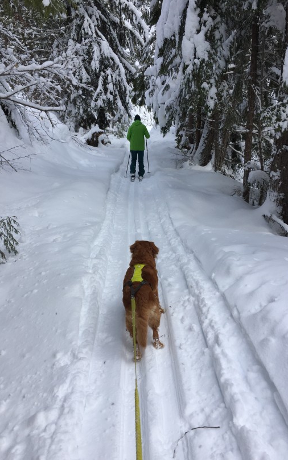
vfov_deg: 61.2
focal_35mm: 31
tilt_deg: -15.9
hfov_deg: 40.6
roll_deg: +2.9
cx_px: 135
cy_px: 229
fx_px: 389
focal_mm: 4.15
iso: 32
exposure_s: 1/760
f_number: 2.2
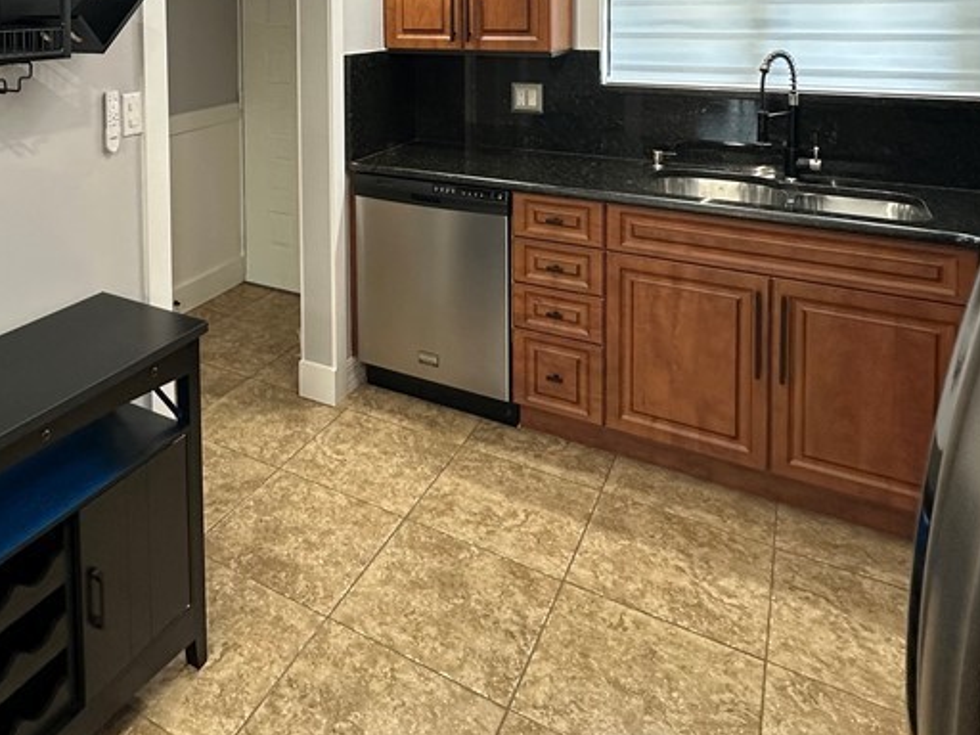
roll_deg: +1.0
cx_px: 270
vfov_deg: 44.0
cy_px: 36
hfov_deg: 60.7
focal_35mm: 28
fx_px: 793
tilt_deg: -2.4
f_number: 2.2
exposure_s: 1/60
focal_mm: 2.22
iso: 160
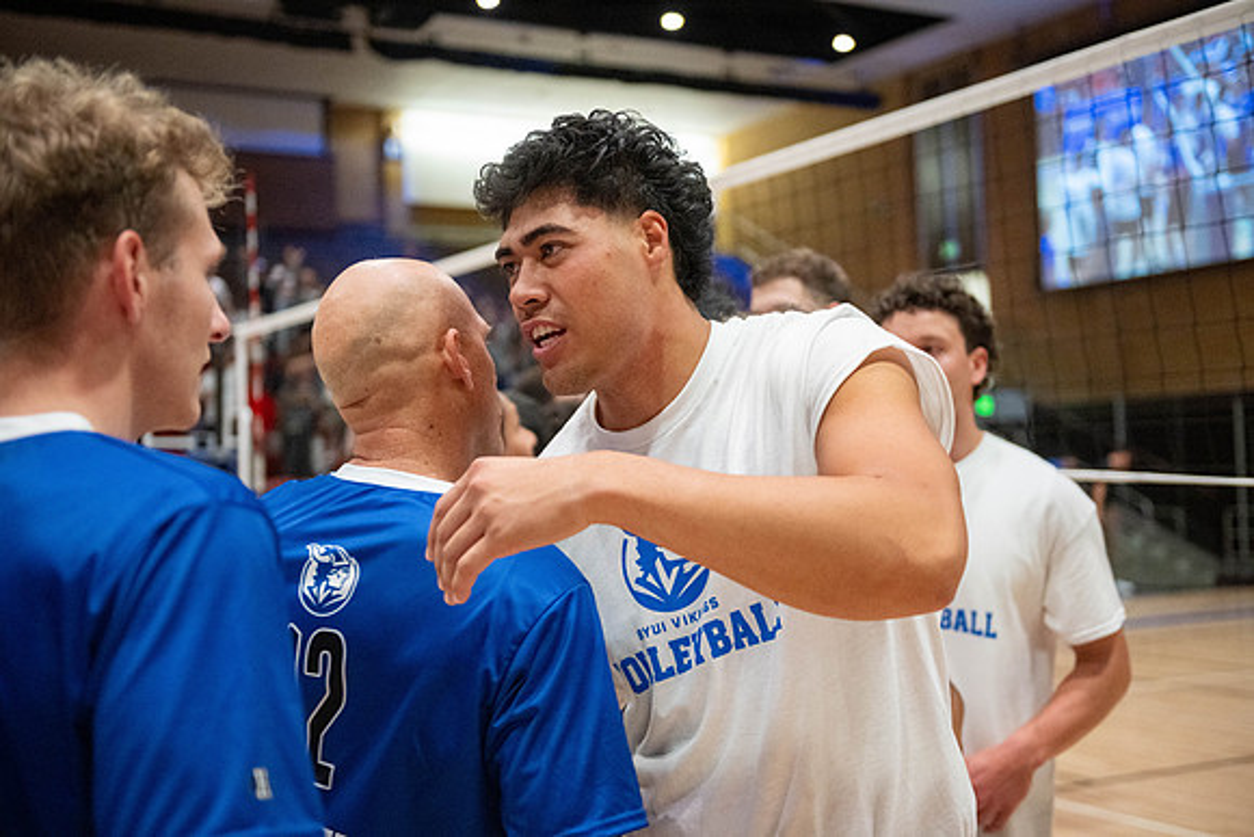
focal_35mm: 48
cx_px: 627
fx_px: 1672
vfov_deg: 28.1
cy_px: 418
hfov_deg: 41.1
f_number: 2.8
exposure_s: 1/640
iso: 6400
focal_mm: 48
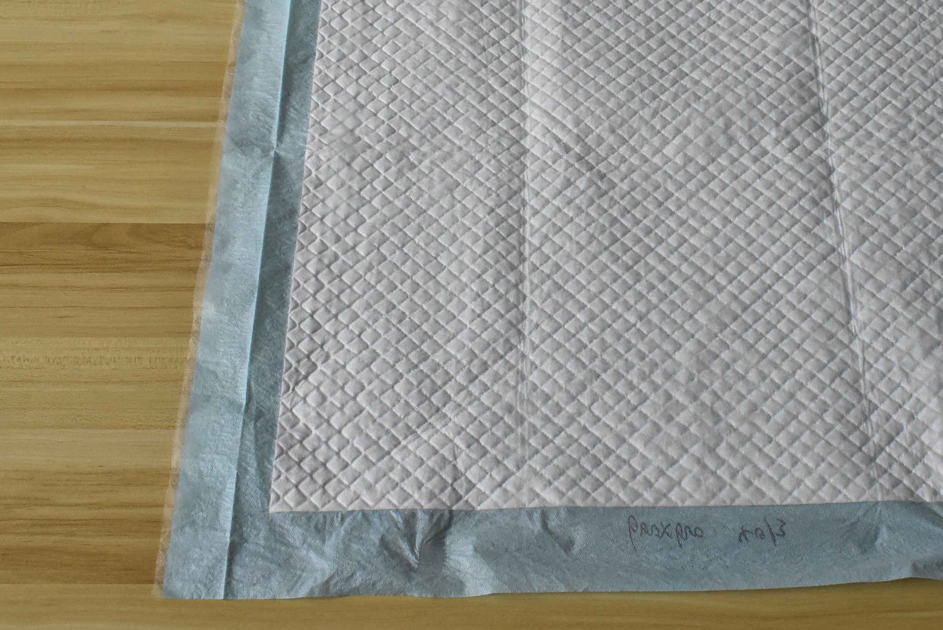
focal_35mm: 56
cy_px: 194
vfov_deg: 24.1
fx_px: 1468
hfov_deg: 35.3
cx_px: 622
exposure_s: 1/500
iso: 1600
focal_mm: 26
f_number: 9
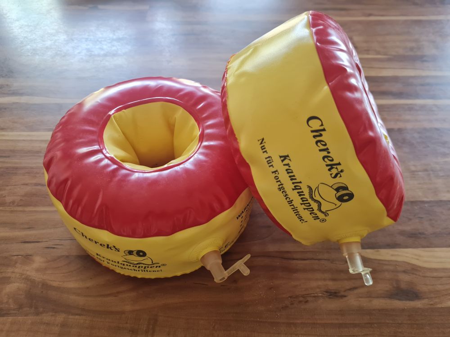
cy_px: 168
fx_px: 338
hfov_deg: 67.3
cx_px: 225
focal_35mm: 26
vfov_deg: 53.1
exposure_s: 1/50
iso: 200
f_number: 1.8
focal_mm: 5.4
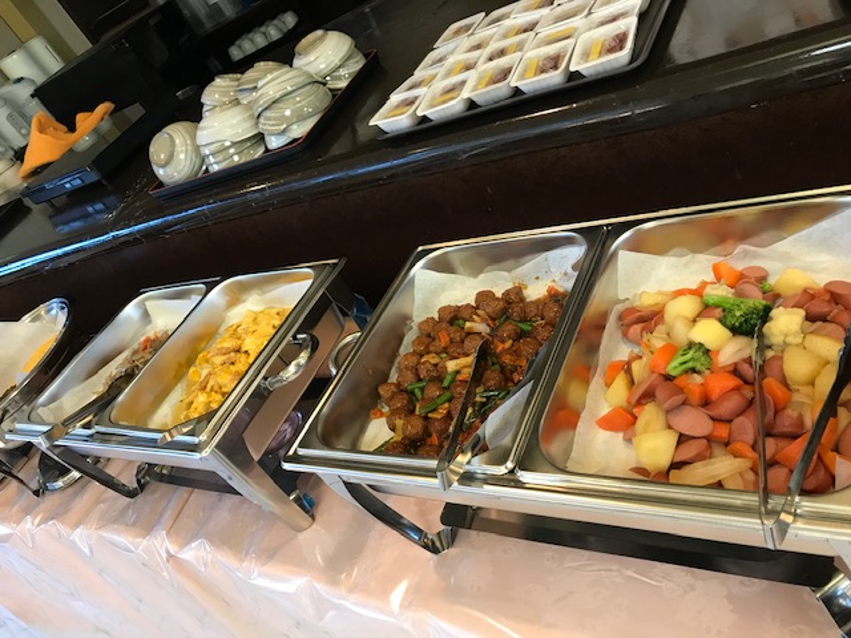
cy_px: 319
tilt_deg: -32.2
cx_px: 426
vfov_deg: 49.7
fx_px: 688
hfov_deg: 63.4
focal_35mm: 28
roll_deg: +33.8
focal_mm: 3.99
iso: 40
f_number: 1.8
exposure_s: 1/17
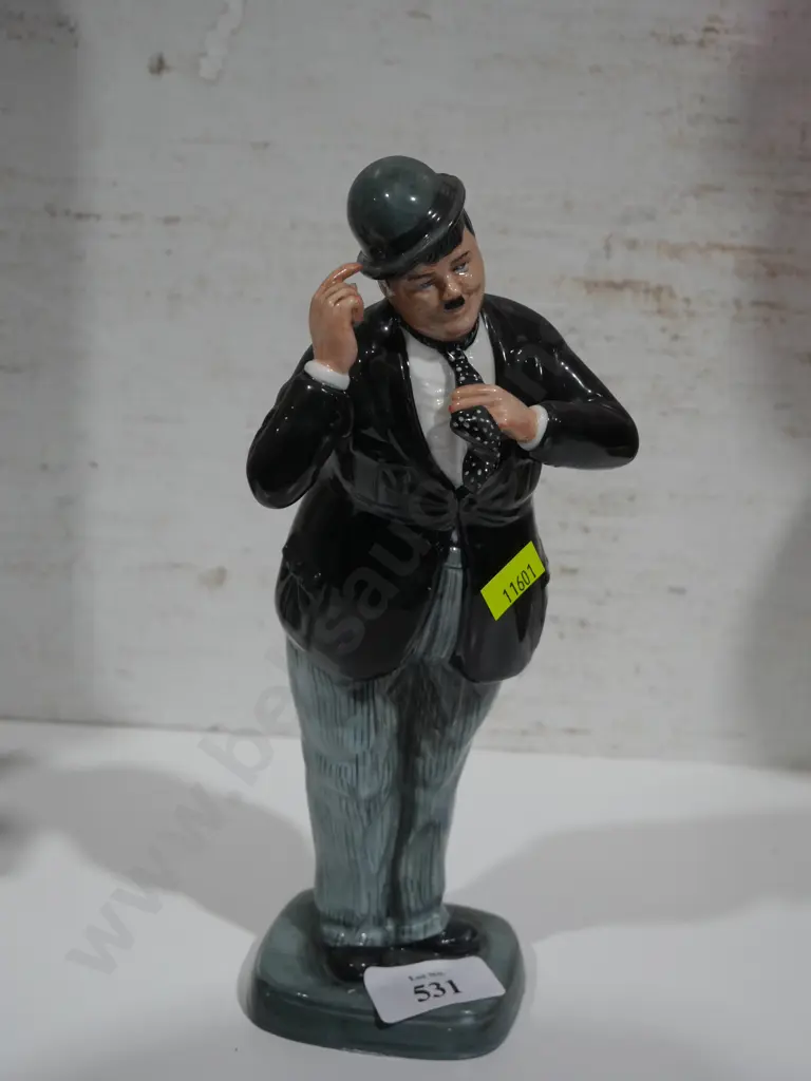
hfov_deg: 27.0
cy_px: 540
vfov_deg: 35.5
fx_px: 1687
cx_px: 406
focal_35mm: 54
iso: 320
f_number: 5.3
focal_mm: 27
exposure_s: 1/60
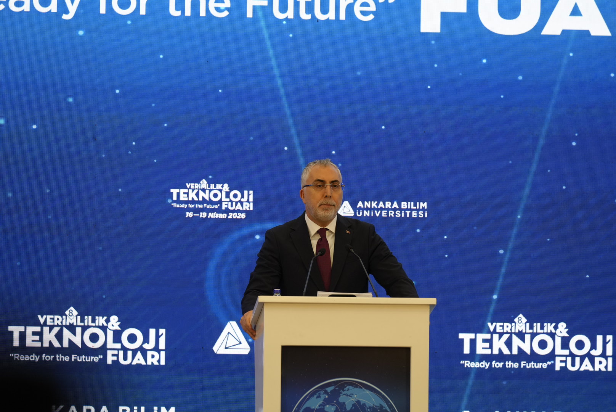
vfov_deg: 6.9
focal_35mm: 200
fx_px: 3425
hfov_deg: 10.3
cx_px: 308
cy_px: 206
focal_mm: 200
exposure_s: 1/200
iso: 2000
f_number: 4
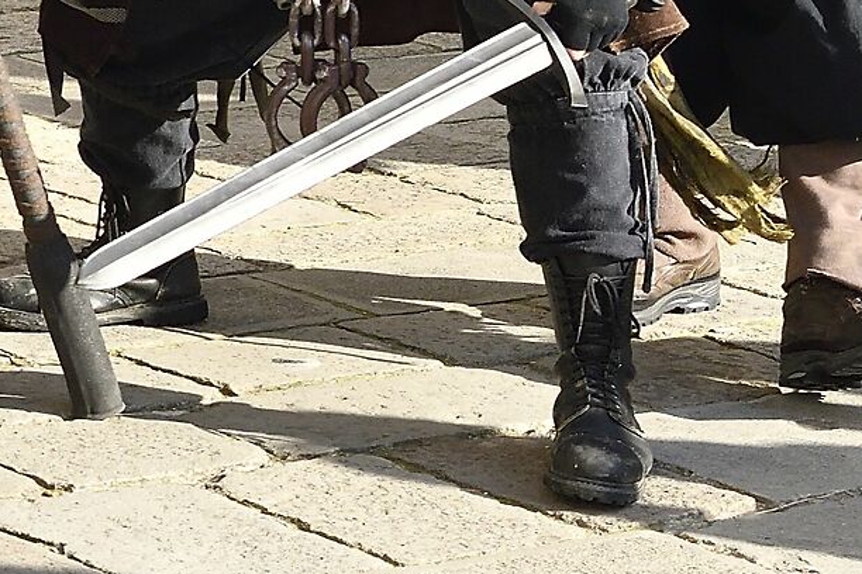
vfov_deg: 6.6
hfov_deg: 9.5
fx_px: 4931
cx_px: -656
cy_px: -228
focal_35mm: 206
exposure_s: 1/1000
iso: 800
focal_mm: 35
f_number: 8
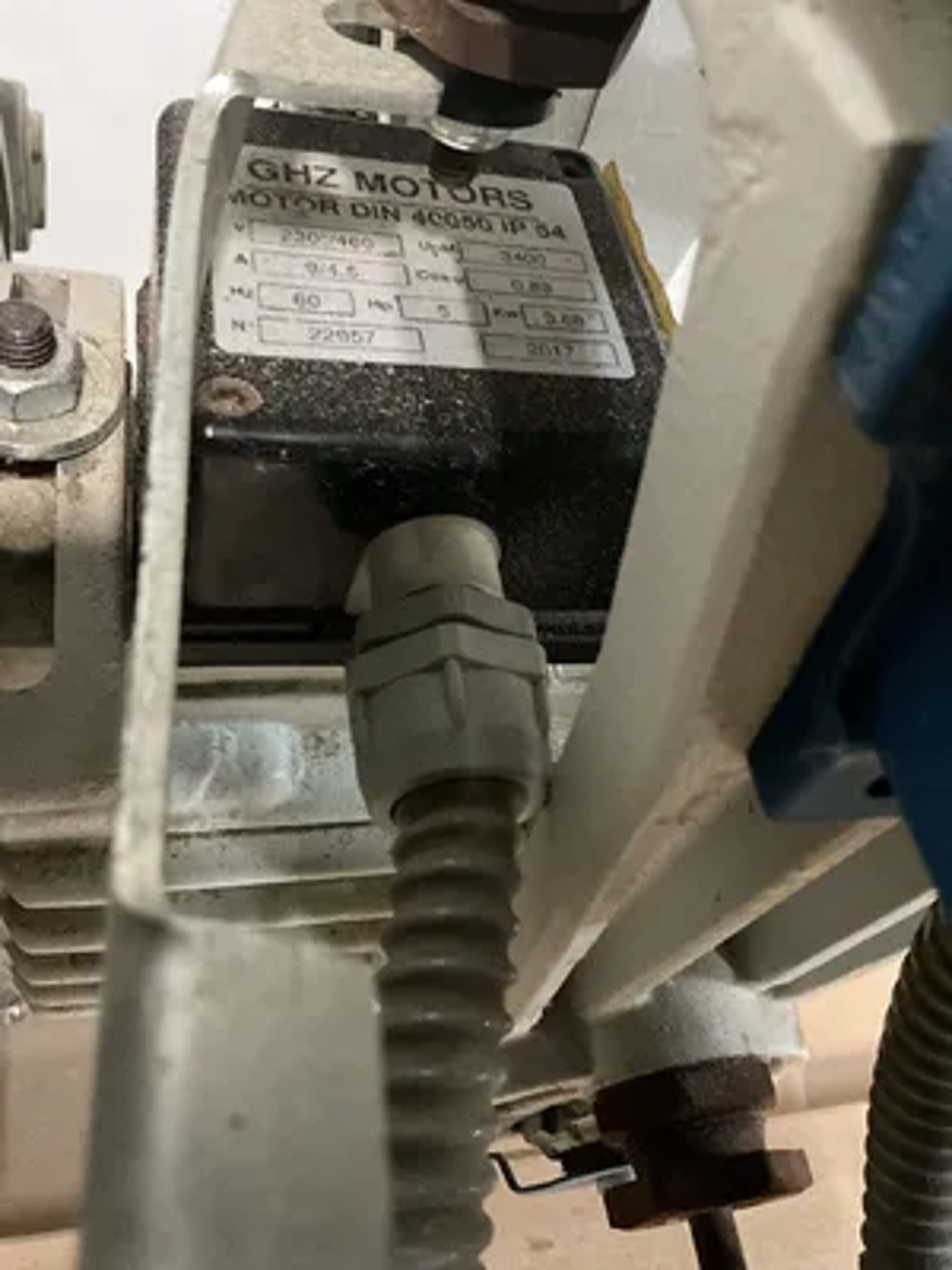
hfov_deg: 48.2
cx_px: 476
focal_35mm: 29
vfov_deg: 61.7
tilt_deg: -51.8
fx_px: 1063
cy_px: 635
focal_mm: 3
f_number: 1.8
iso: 640
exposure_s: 1/25
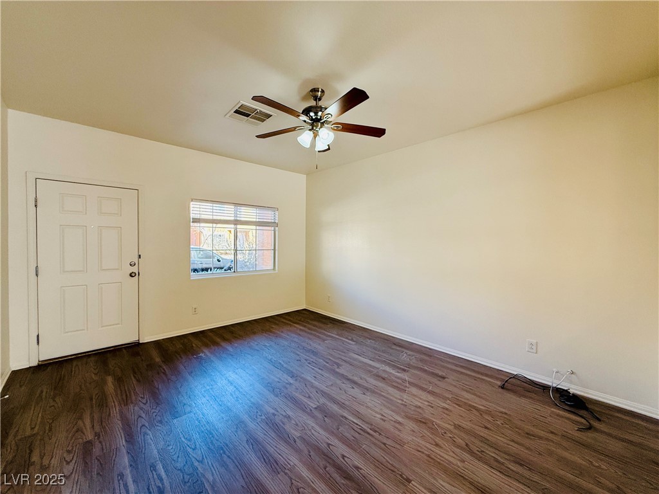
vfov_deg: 85.7
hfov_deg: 102.1
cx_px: 330
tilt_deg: -1.6
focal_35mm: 14
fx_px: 267
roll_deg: -0.4
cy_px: 247
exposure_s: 1/120
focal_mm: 2.22
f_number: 2.2
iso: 125
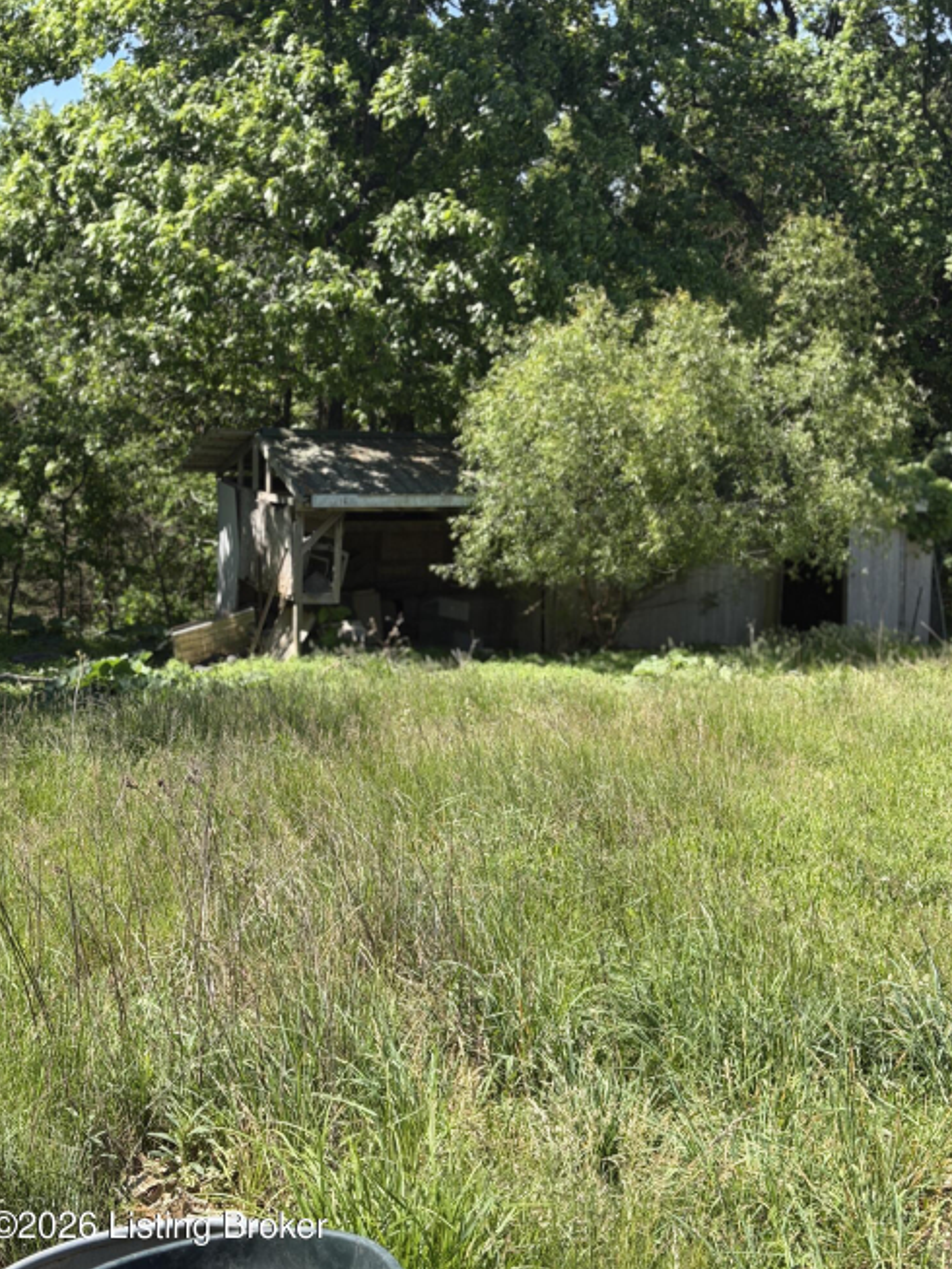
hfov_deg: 29.7
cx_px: 472
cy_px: 636
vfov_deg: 38.9
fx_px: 1796
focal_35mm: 49
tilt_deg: -9.9
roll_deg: -3.2
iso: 64
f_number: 1.78
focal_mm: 6.76
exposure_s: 1/1575
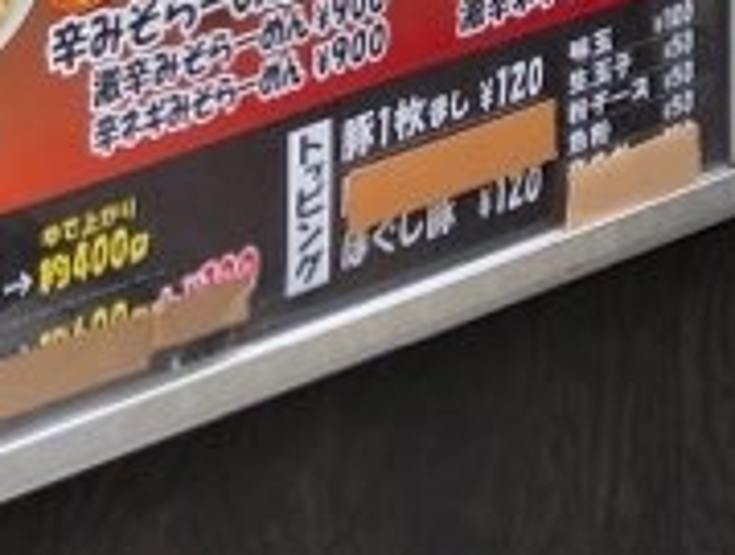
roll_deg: +1.7
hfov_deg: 12.6
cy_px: -937
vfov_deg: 8.4
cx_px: 476
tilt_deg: -5.5
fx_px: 3319
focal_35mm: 156
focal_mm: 4
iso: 40
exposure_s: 1/100
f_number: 1.8
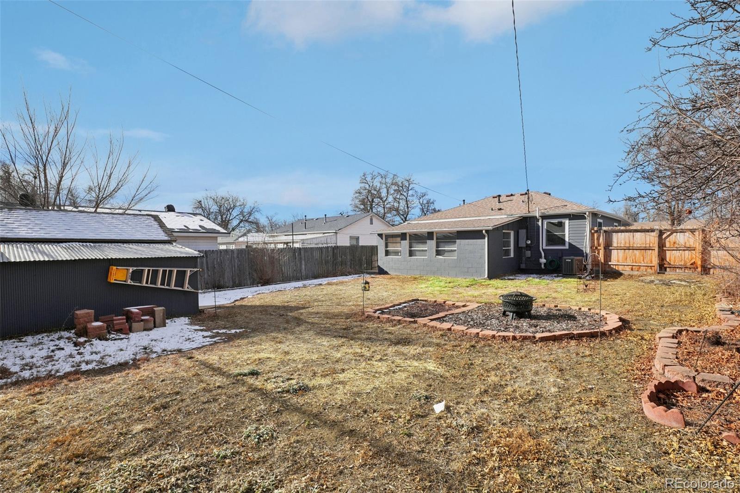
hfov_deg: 95.0
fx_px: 339
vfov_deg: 72.0
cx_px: 370
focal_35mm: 16
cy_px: 246
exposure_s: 1/500
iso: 100
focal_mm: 11
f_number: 8
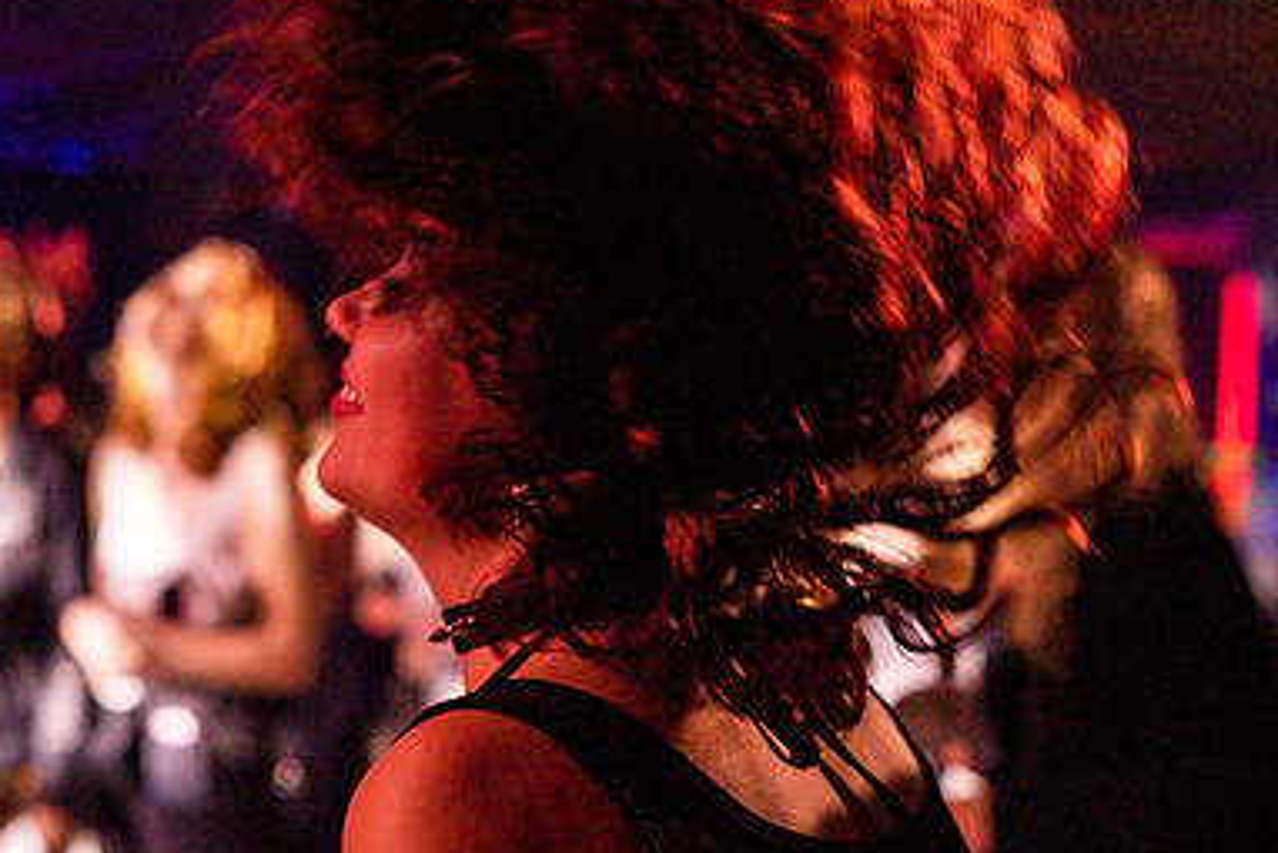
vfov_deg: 18.0
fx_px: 2699
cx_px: 509
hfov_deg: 26.6
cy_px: 463
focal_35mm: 76
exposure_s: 1/320
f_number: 2.8
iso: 3200
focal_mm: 50
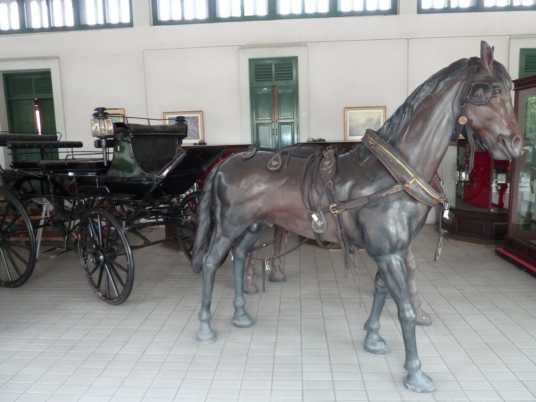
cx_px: 268
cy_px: 201
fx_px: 387
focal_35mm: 25
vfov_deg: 54.9
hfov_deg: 69.4
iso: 250
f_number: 3.3
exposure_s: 1/30
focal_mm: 4.1
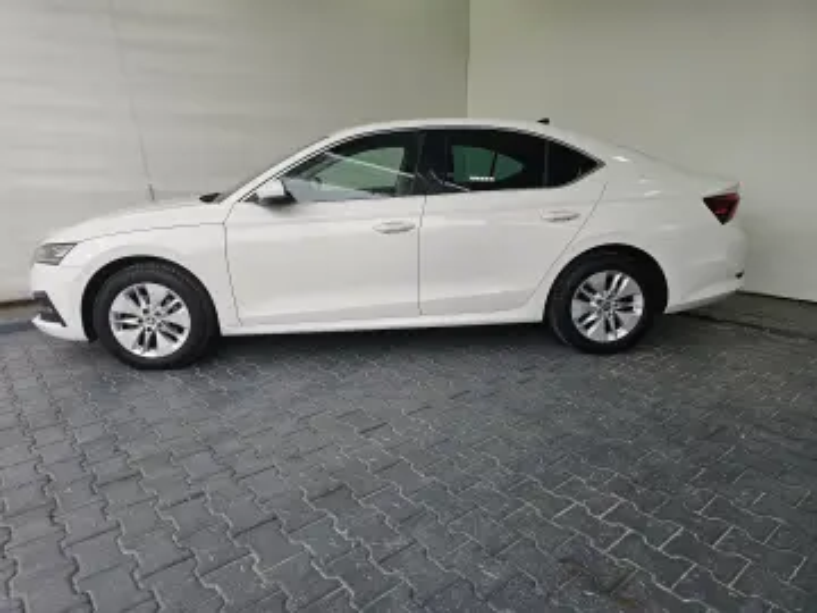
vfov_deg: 58.9
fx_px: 543
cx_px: 408
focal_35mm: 23
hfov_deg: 73.9
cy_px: 306
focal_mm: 6.3
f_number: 1.7
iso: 10
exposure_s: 1/166
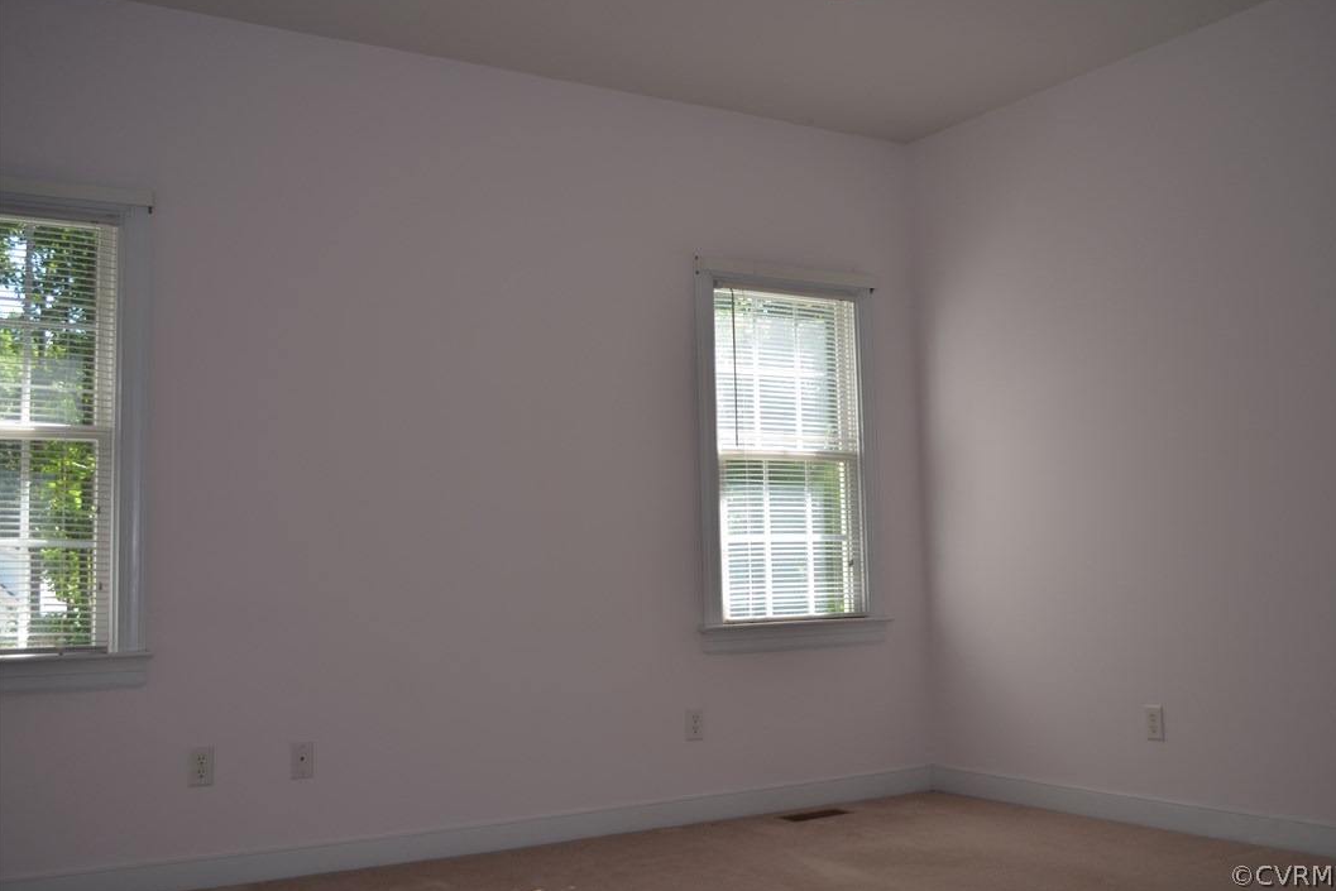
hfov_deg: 51.9
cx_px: 683
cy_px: 440
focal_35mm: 37
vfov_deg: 36.0
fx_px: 1373
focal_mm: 24
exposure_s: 1/200
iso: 180
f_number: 4
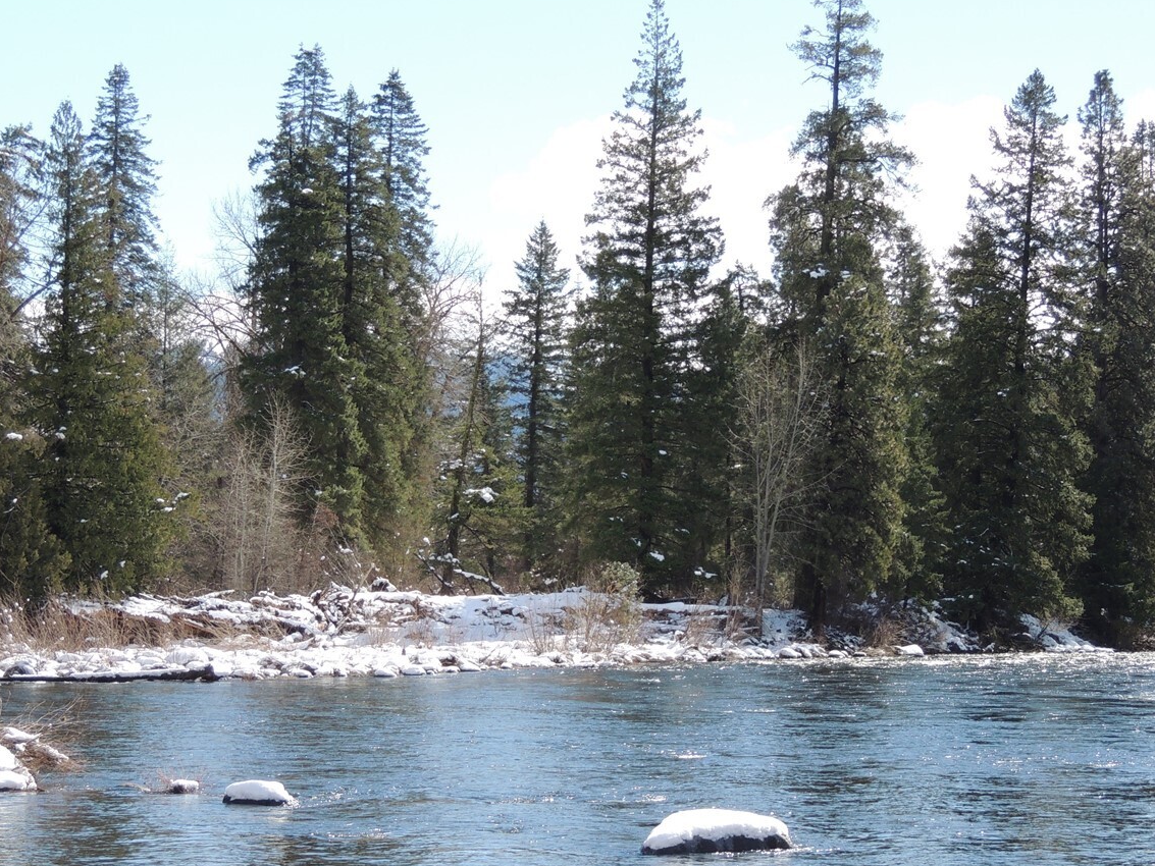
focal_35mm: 120
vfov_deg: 12.3
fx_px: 4004
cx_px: 569
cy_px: 547
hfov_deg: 16.4
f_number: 4
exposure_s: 1/500
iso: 100
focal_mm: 15.1
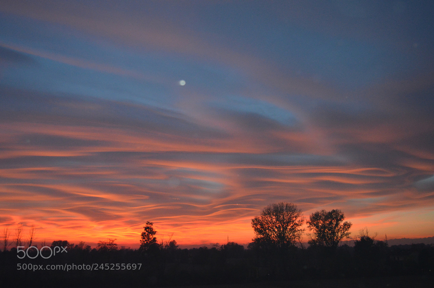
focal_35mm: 30
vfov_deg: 43.5
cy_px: 144
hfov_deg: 62.0
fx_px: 361
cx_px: 217
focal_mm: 20
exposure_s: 1/60
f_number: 3.5
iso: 1800
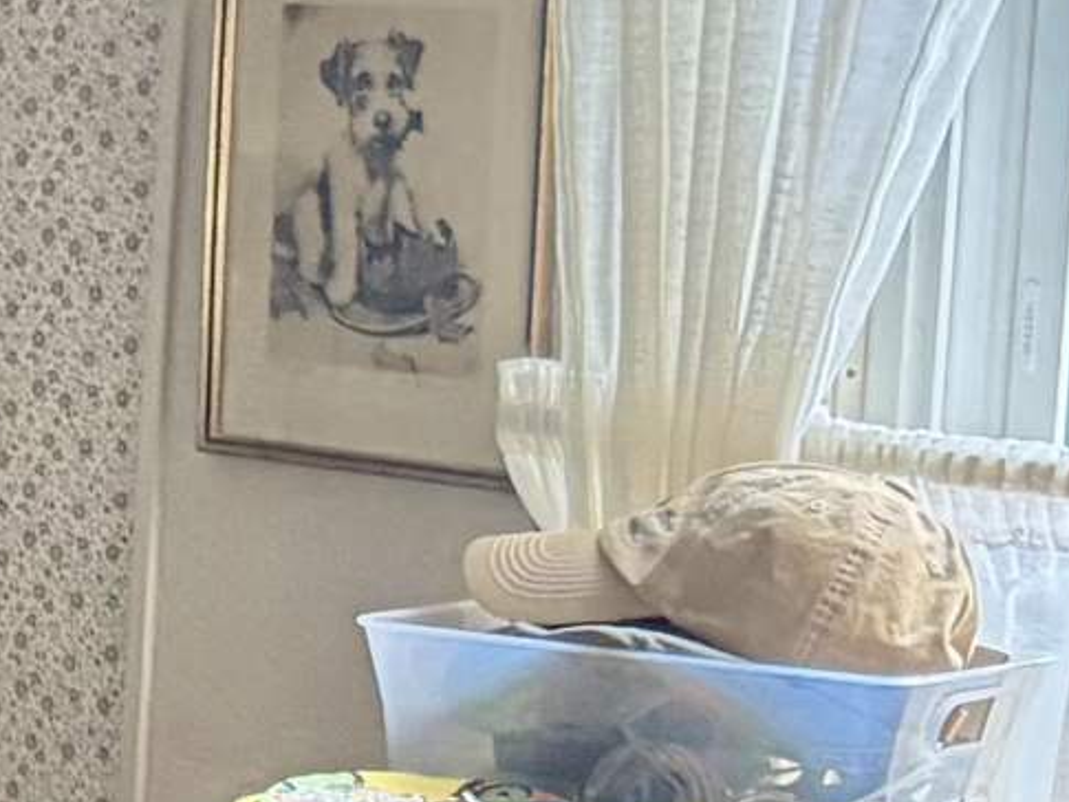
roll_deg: -2.3
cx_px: -1375
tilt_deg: -4.8
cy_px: 476
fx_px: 4695
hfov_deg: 11.2
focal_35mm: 152
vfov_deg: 9.8
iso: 500
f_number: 1.78
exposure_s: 1/60
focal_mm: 6.76
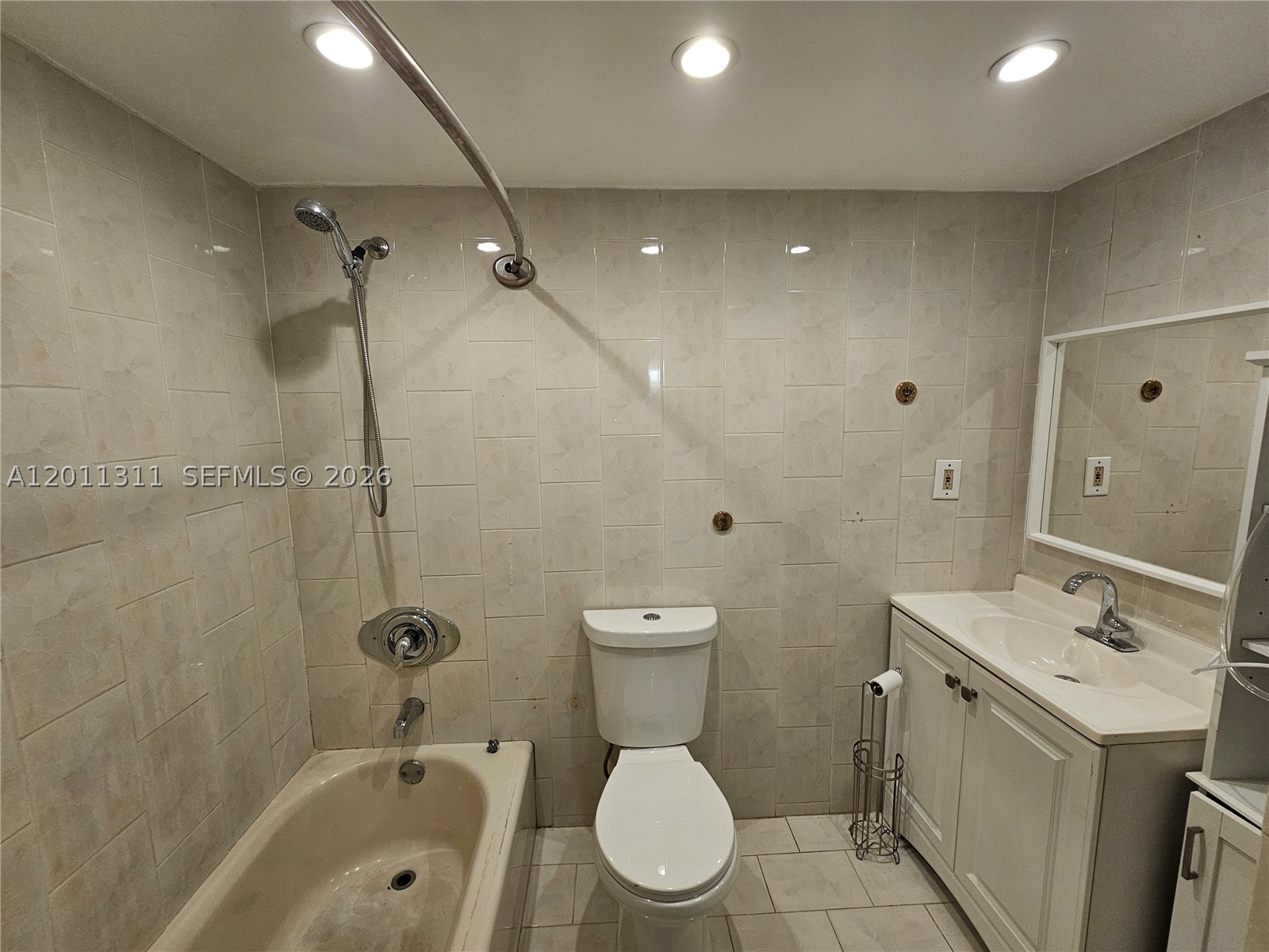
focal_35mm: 13
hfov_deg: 106.2
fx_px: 477
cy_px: 476
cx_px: 634
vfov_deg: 89.9
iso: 100
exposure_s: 1/60
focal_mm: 2.2
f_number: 2.2
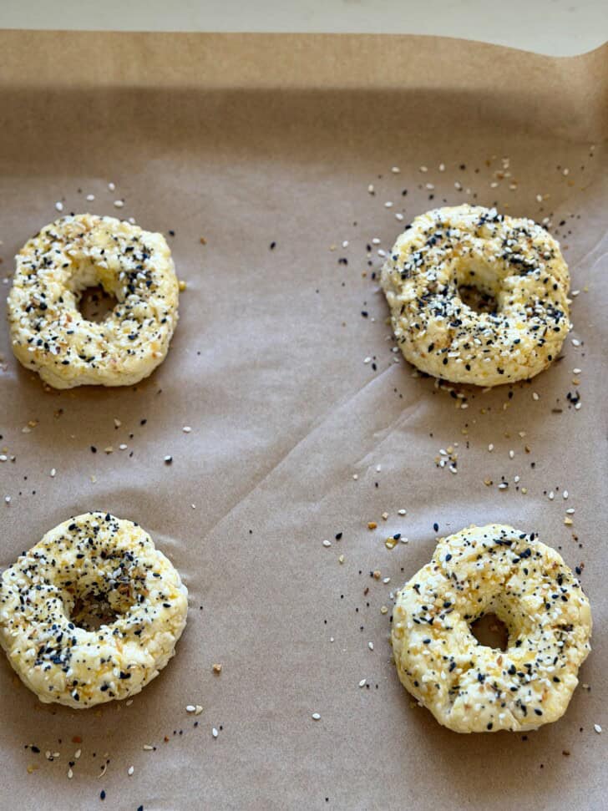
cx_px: 304
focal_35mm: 48
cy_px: 406
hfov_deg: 30.3
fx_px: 1124
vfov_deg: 39.7
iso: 100
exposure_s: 1/67
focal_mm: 6.8
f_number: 1.8
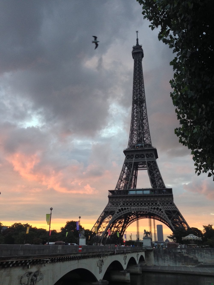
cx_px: 107
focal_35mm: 33
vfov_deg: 55.3
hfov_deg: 43.0
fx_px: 272
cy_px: 142
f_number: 2.4
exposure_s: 1/120
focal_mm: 4.12
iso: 100
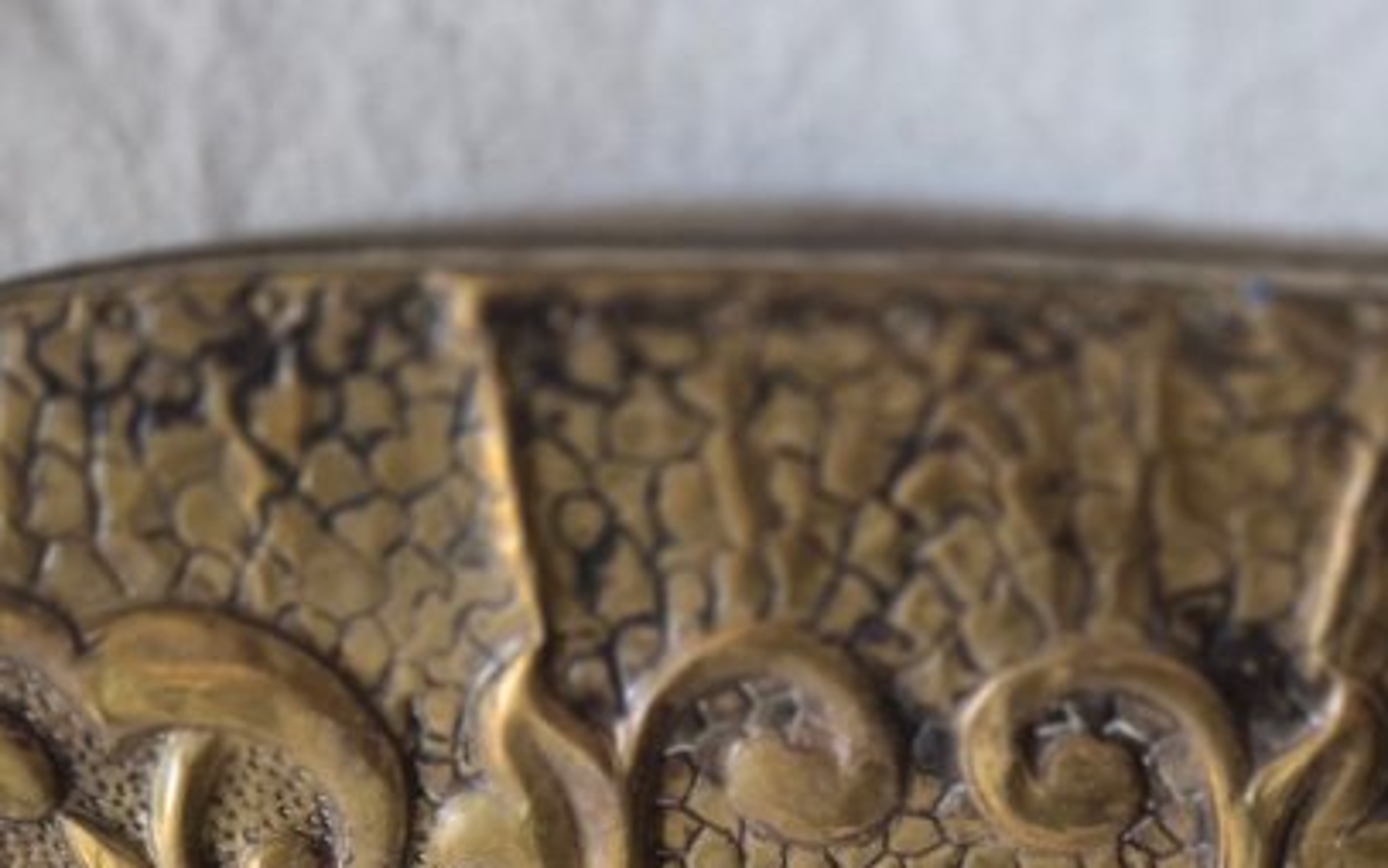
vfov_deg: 16.2
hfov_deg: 28.1
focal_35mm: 72
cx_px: 1073
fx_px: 2724
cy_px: 1394
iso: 800
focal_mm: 5.4
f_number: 1.8
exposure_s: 1/100
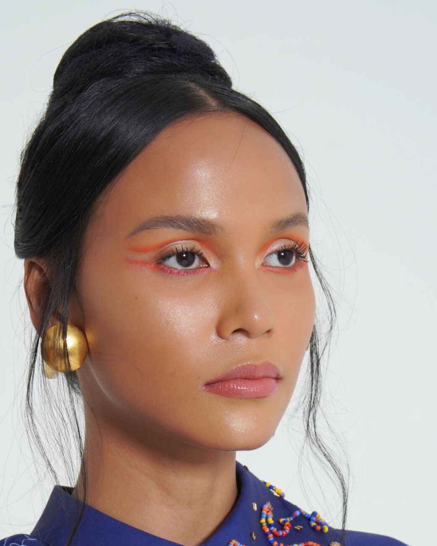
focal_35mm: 97
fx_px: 1567
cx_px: 177
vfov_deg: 19.5
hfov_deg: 15.9
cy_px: 464
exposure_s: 1/160
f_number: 8
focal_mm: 35
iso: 250
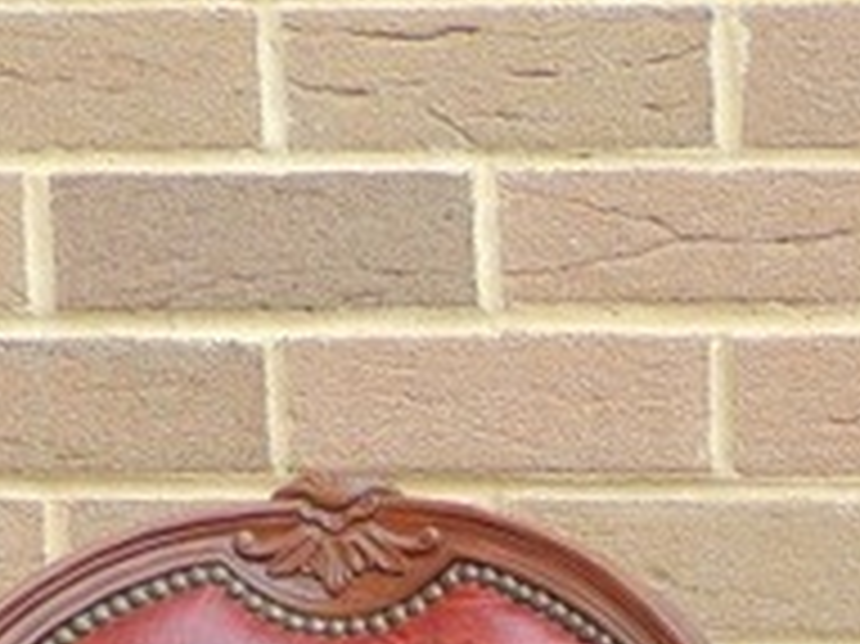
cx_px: 982
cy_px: 1653
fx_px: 3203
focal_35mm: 129
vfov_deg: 9.8
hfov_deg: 14.9
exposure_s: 1/125
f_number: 3
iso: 100
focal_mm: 4.3
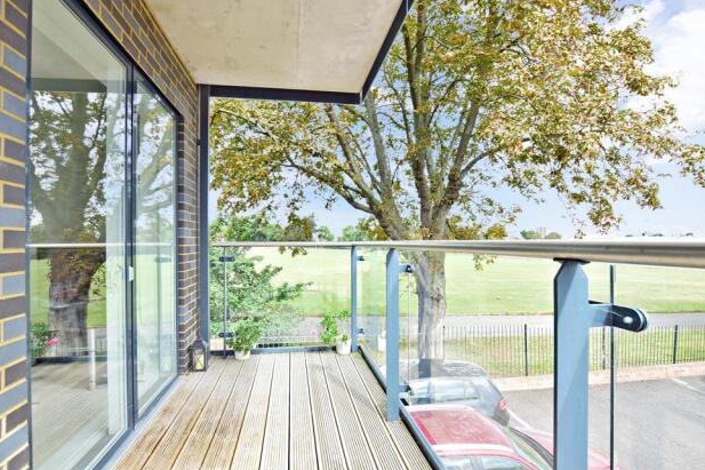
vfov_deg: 68.8
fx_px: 343
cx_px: 345
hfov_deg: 91.5
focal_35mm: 18
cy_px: 240
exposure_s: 1/160
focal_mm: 11
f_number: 6.3
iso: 200
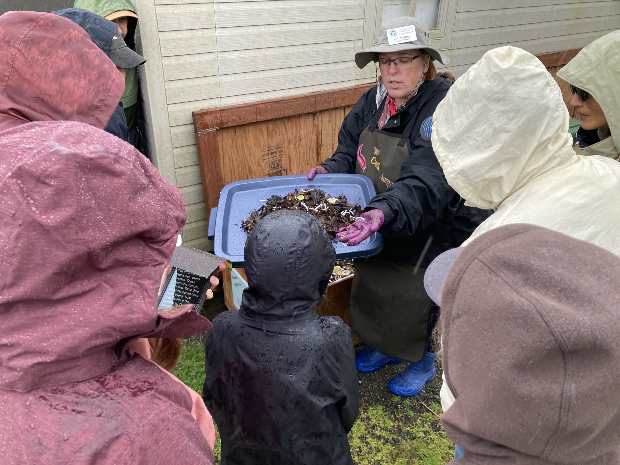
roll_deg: -1.9
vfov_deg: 49.7
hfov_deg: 63.4
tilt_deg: -27.4
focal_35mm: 28
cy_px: 232
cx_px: 310
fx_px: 502
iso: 25
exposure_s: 1/121
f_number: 1.8
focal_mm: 3.99
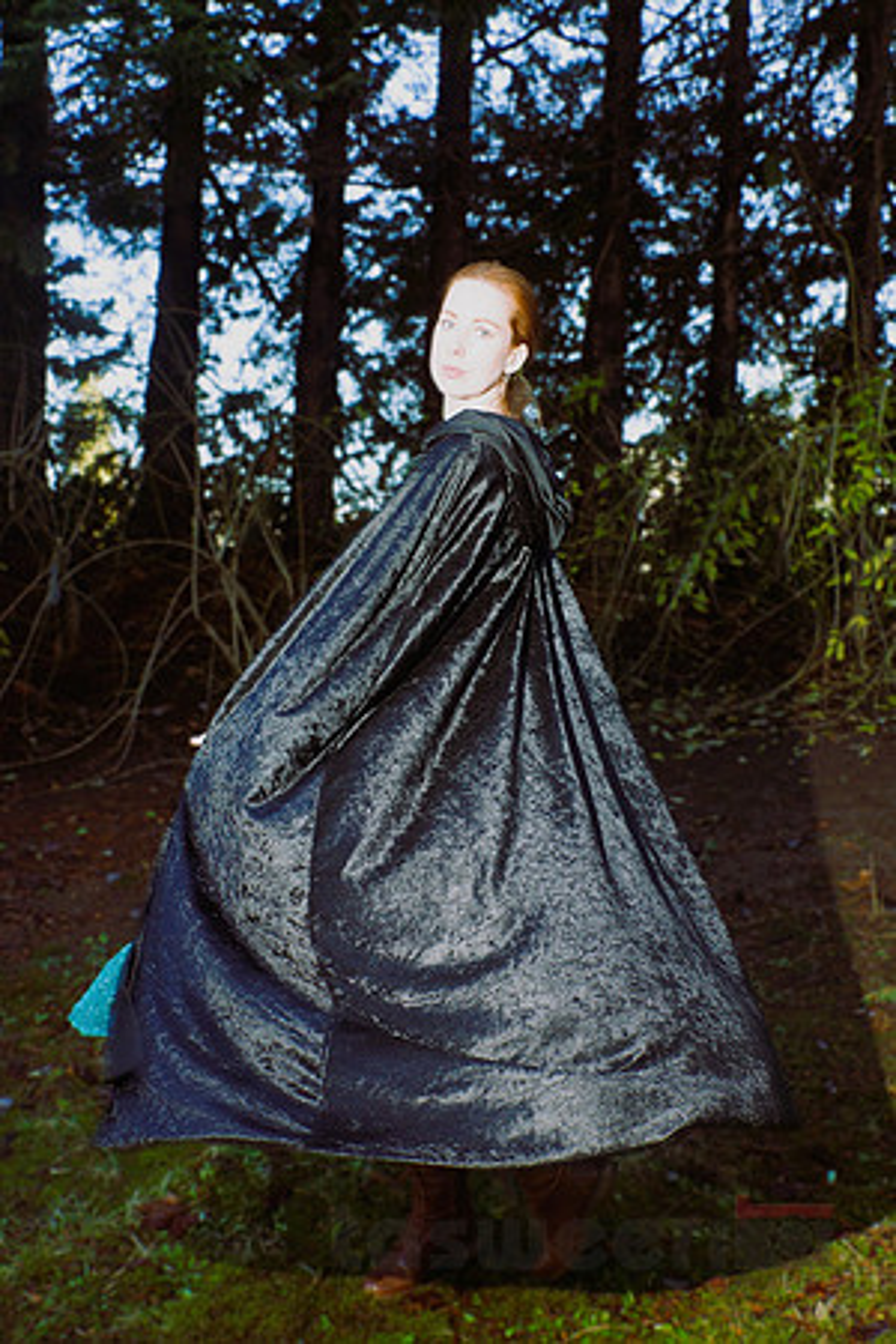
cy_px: 672
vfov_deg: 53.1
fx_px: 1344
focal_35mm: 36
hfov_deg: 36.9
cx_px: 448
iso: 400
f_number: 5.6
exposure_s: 1/80
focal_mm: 24
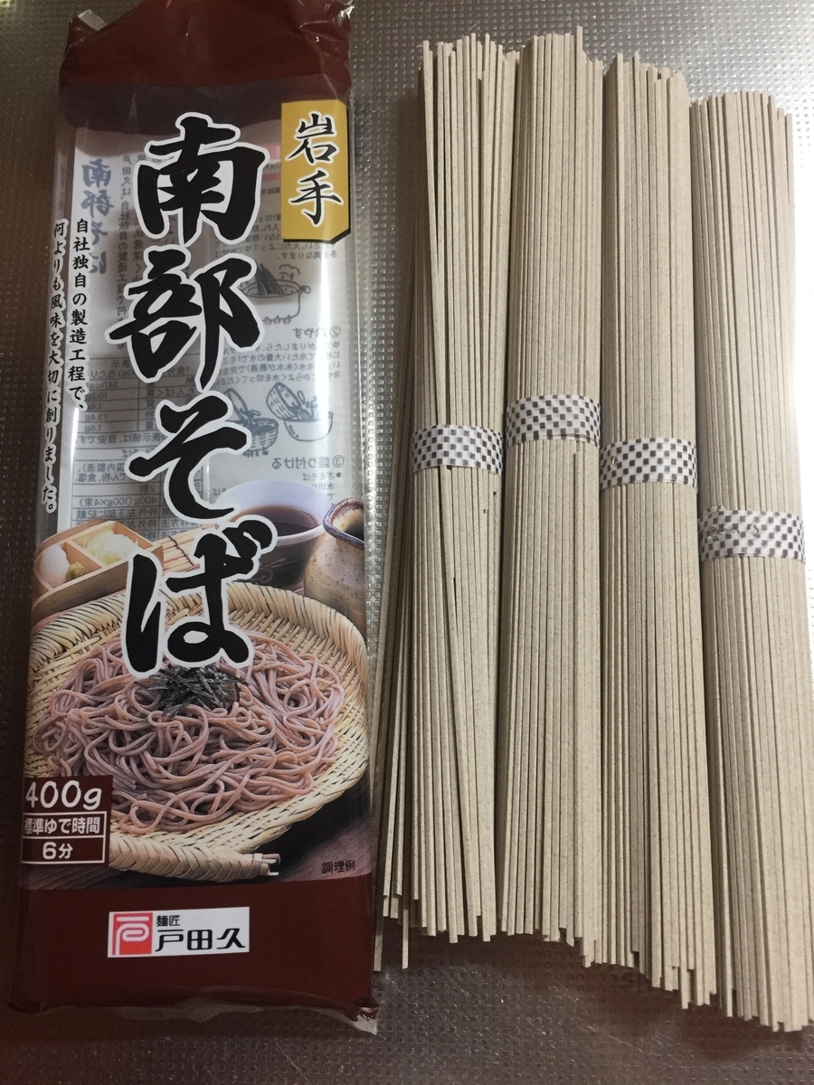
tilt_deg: -75.4
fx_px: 909
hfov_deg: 48.2
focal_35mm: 29
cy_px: 542
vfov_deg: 61.7
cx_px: 407
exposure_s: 1/33
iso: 200
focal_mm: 4.15
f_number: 2.2
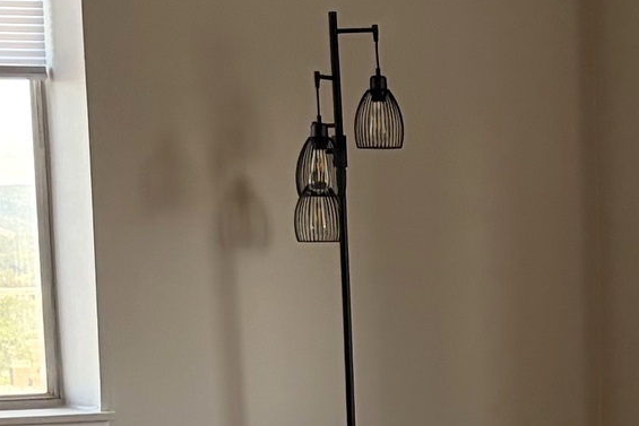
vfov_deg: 9.1
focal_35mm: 147
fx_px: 2610
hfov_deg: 13.8
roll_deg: +0.8
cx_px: 604
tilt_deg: -9.3
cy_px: 638
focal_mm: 5.96
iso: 100
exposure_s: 1/228
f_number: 1.6
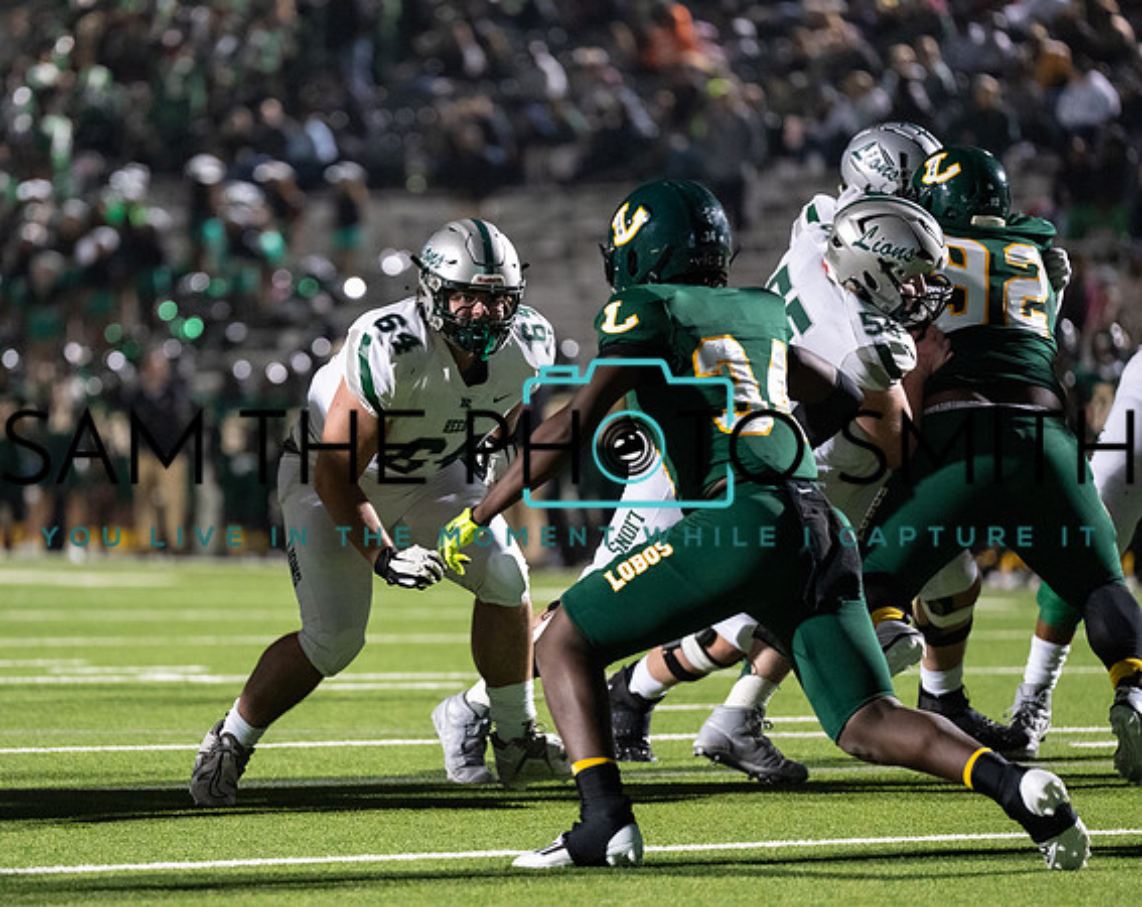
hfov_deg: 7.6
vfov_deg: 6.1
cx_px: 379
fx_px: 8551
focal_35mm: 254
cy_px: 488
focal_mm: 200
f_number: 2.8
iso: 5000
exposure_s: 1/1250
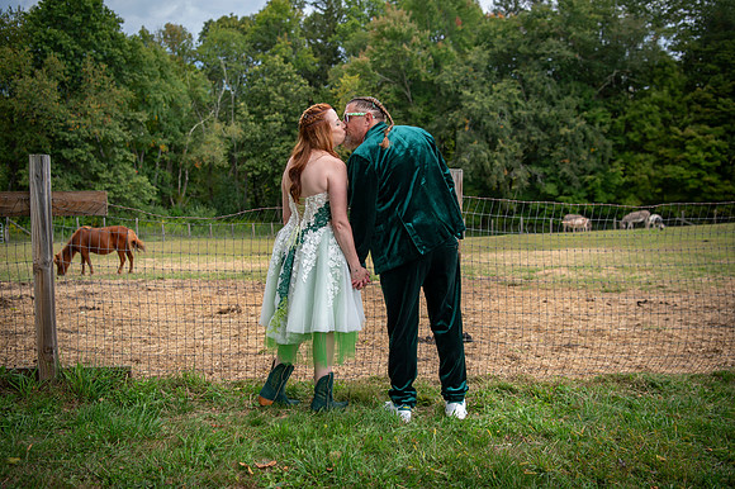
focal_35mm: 33
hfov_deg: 57.7
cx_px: 368
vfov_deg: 40.2
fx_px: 668
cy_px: 244
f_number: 3.2
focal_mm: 32
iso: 50
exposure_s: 1/125
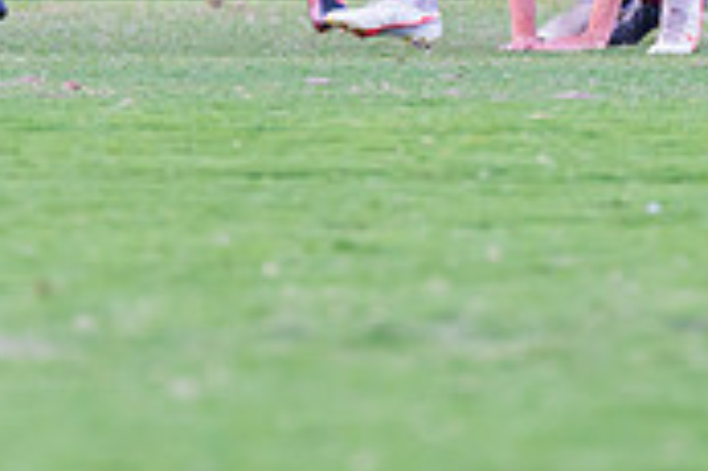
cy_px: -223
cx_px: 565
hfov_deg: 1.7
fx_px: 23675
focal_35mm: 1205
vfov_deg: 1.1
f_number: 6
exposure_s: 1/200
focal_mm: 350
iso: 1600
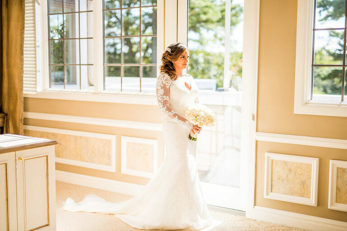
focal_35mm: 50
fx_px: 482
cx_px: 174
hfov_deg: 39.6
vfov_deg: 27.0
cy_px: 116
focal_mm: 50
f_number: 1.4
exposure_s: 1/2500
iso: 160
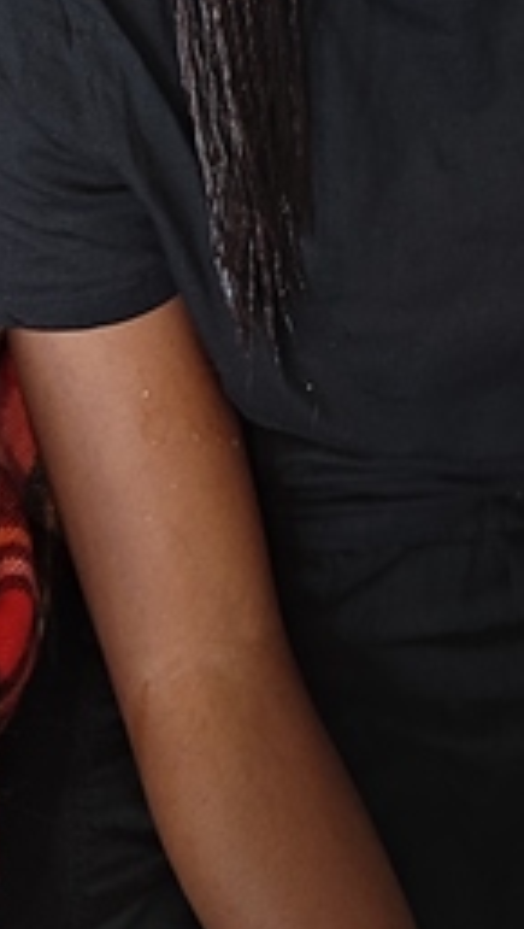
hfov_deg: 19.4
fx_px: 1503
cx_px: 477
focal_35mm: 61
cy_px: -127
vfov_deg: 30.3
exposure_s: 1/20
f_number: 1.89
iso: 1171
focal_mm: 5.89
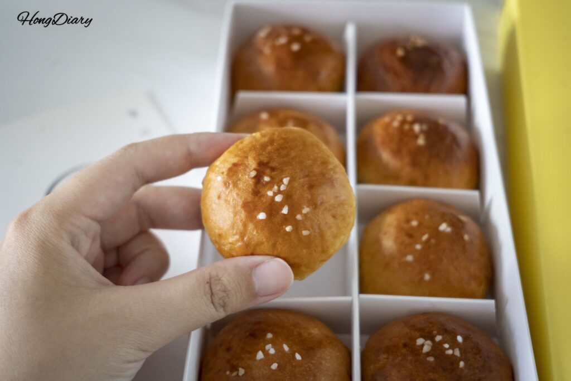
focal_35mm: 60
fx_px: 952
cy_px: 190
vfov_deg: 22.6
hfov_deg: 33.4
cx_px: 286
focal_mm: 60
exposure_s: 1/60
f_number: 5.6
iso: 2500
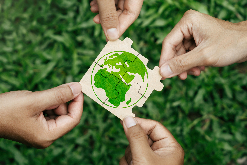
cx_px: 123
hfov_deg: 21.7
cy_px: 71
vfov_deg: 14.5
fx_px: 645
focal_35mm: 94
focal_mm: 70
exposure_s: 1/250
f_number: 2.8
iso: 100
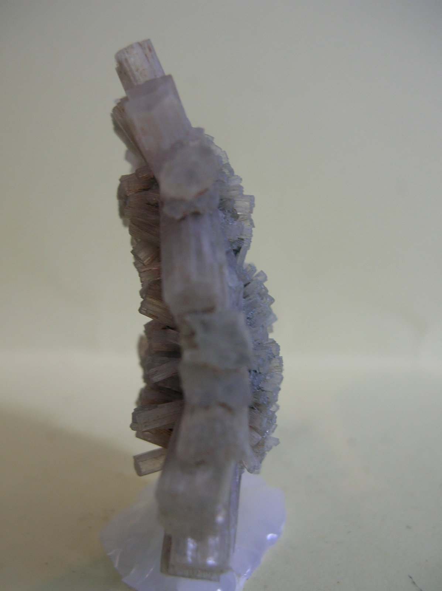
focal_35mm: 36
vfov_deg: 51.4
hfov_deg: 39.6
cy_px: 296
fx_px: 614
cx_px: 221
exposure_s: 1/25
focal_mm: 6
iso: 50
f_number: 2.7
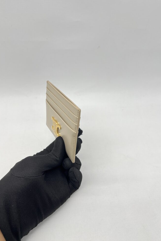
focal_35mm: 28
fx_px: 188
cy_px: 119
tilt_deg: -38.7
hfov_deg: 46.4
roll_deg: -0.9
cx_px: 79
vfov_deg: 65.5
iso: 32
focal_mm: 5.7
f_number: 1.5
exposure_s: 1/144
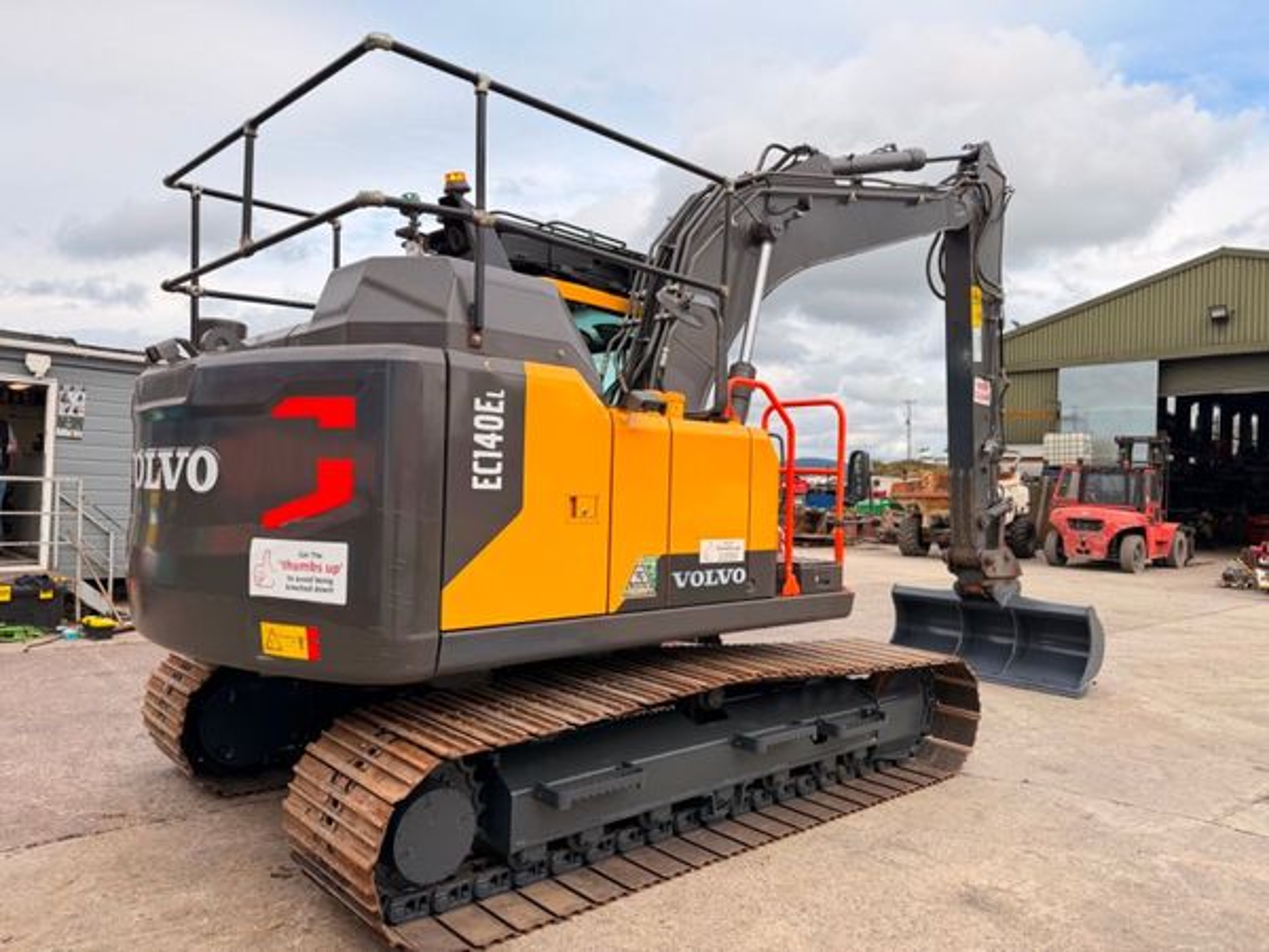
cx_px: 634
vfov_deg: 56.8
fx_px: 880
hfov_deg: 71.6
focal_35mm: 24
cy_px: 476
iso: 100
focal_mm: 6.76
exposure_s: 1/2232
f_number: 1.78
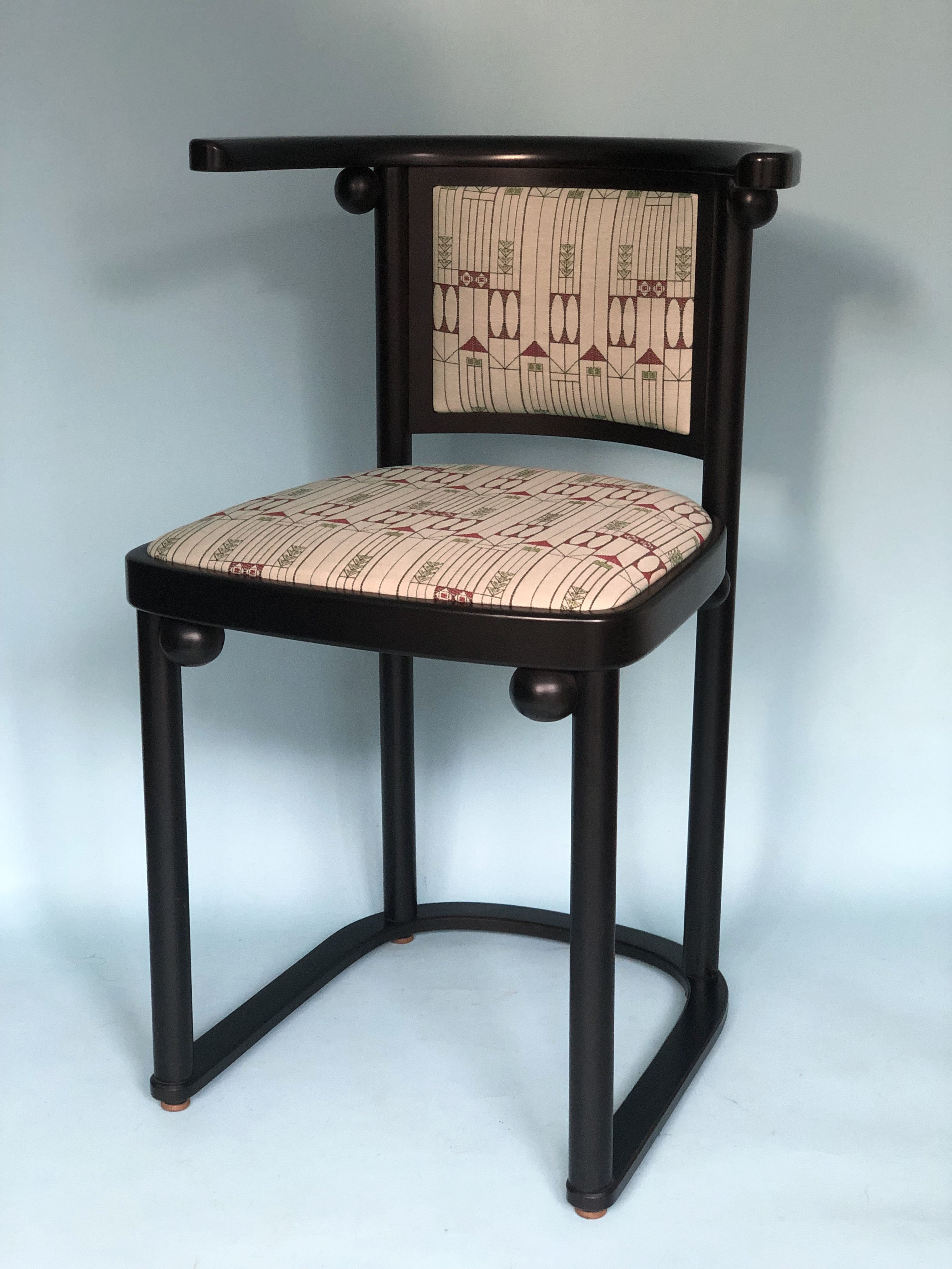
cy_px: 634
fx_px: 1907
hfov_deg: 28.0
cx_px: 476
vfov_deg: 36.8
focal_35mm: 52
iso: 160
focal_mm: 6
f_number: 2.4
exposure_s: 1/24
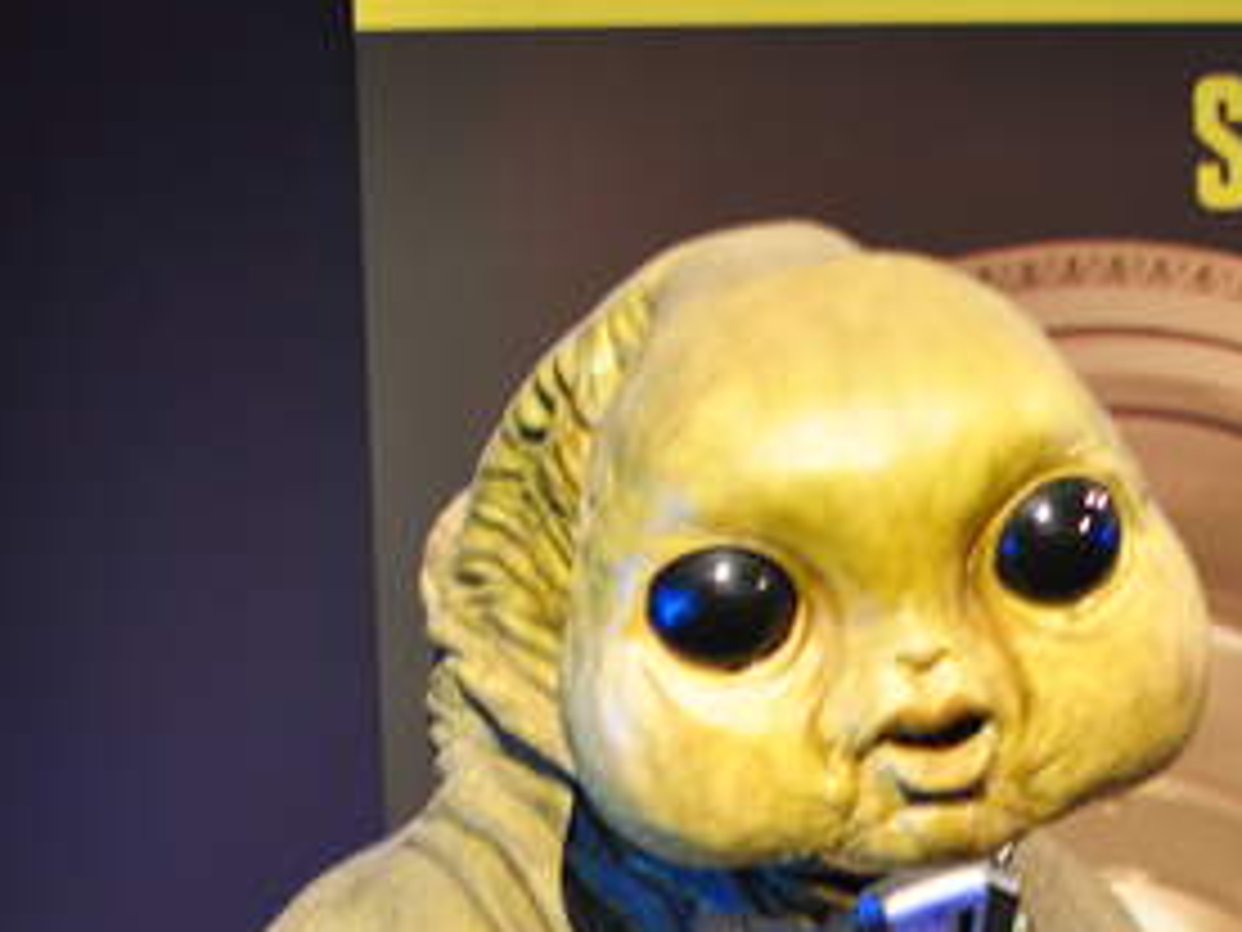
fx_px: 4202
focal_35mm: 117
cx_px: 1112
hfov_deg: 16.6
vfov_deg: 12.5
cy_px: 934
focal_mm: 35
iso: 200
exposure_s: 1/5
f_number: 1.8
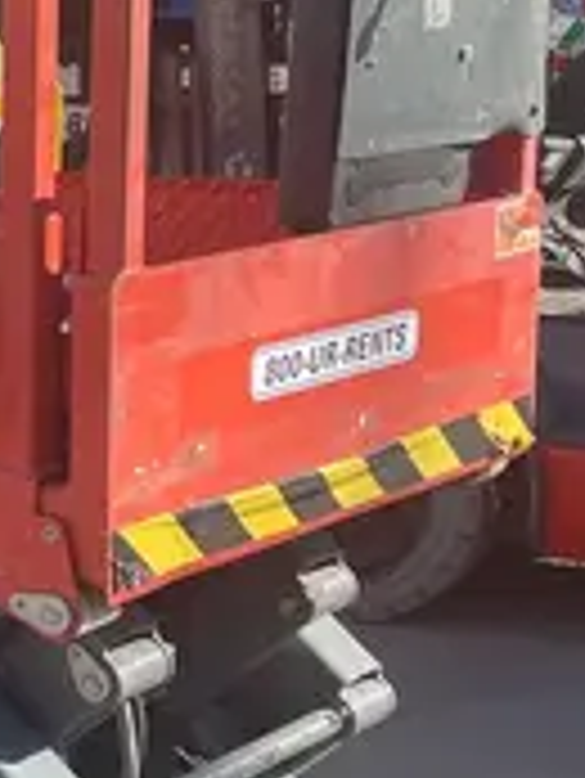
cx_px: -464
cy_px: 362
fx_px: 2476
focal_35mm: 110
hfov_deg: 12.3
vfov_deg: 17.9
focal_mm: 4.2
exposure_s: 1/1304
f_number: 1.6
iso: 32
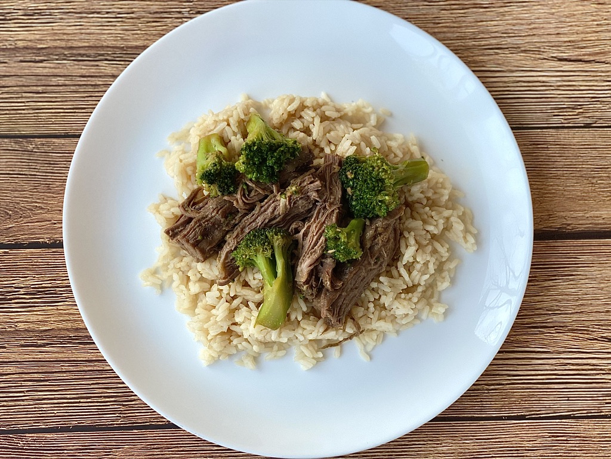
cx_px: 306
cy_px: 230
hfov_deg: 36.8
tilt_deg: -81.5
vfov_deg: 28.0
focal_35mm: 52
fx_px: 918
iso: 250
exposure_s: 1/122
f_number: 2
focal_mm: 6
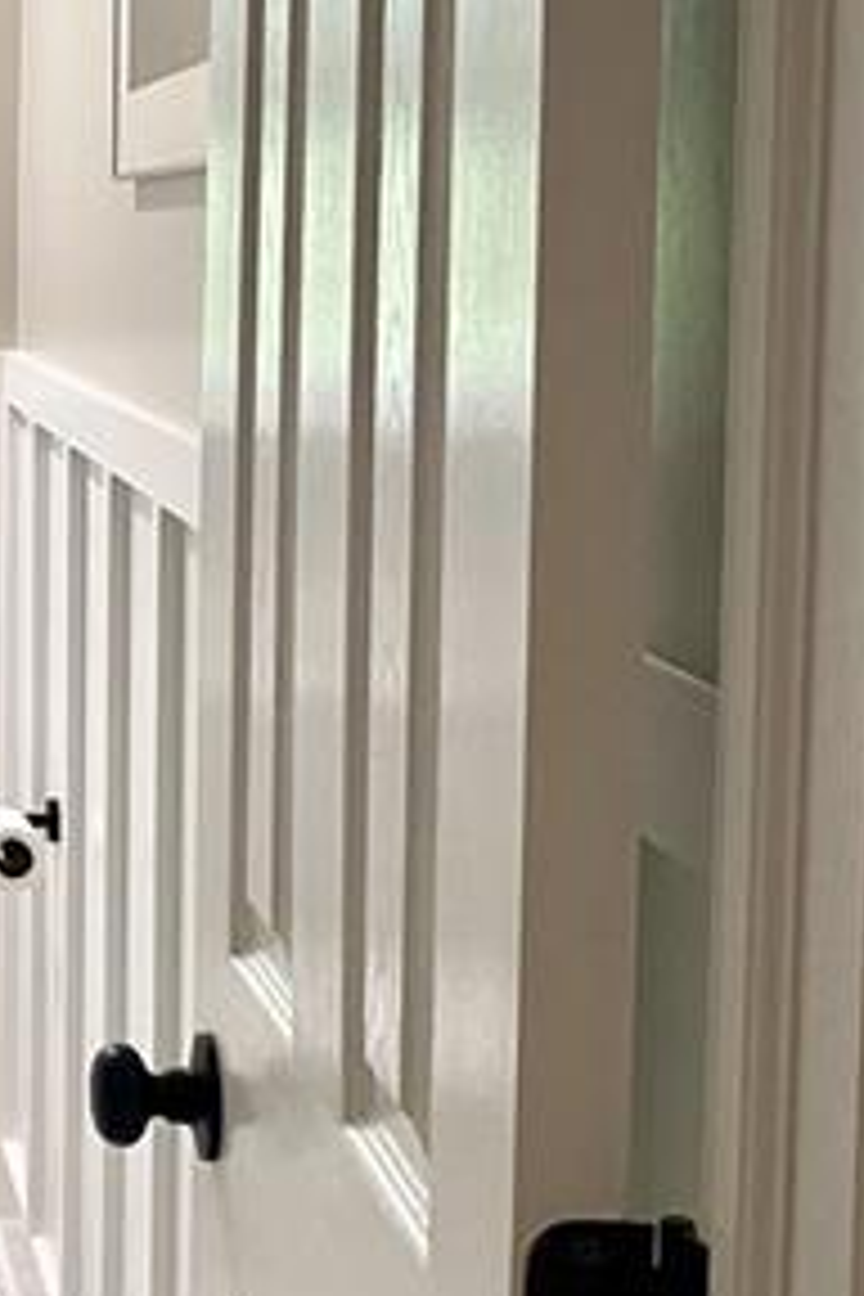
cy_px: 464
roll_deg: +0.1
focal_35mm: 72
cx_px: -423
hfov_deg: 17.1
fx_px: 2592
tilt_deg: -3.9
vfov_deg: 27.9
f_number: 1.8
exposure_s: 1/60
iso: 125
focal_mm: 4.25
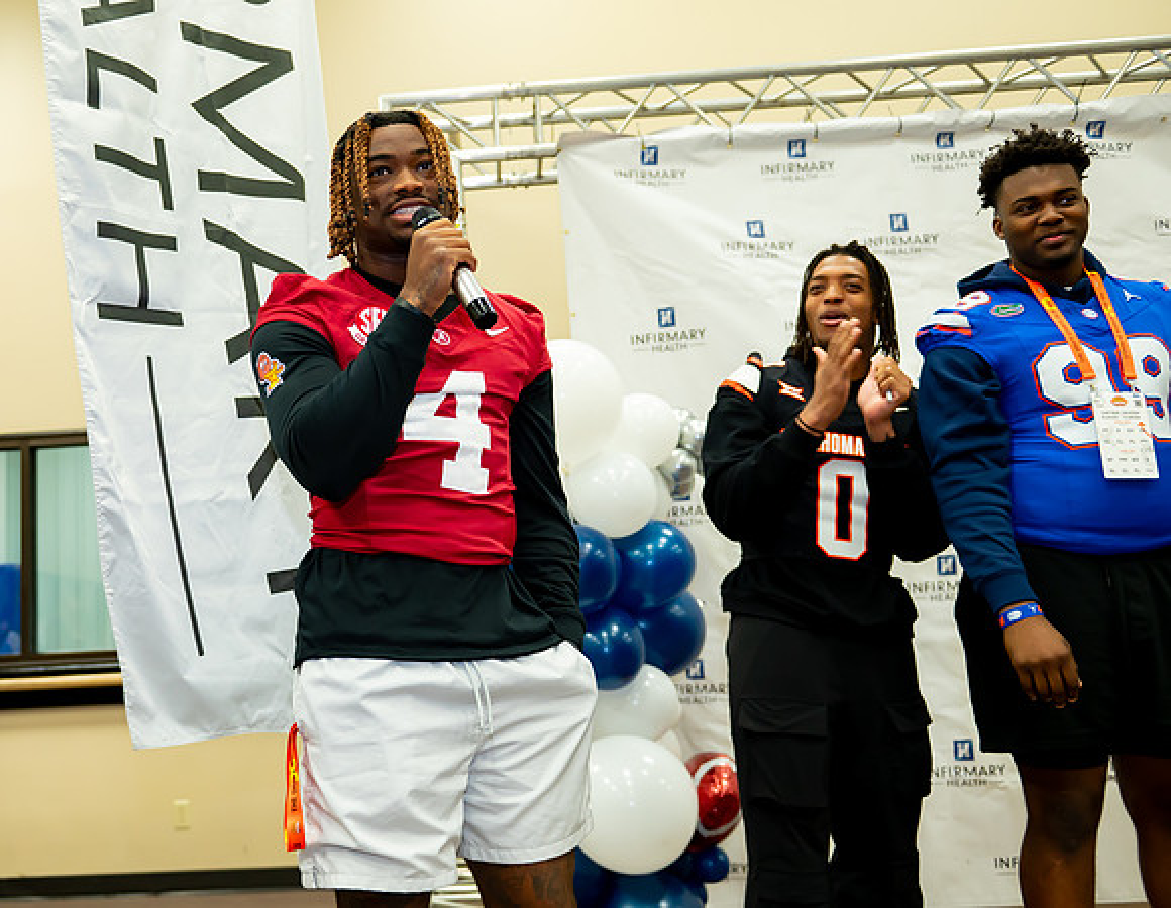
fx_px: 1214
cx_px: 417
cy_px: 461
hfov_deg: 50.8
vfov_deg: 41.0
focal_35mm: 35
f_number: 2.8
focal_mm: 29
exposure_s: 1/200
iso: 1600
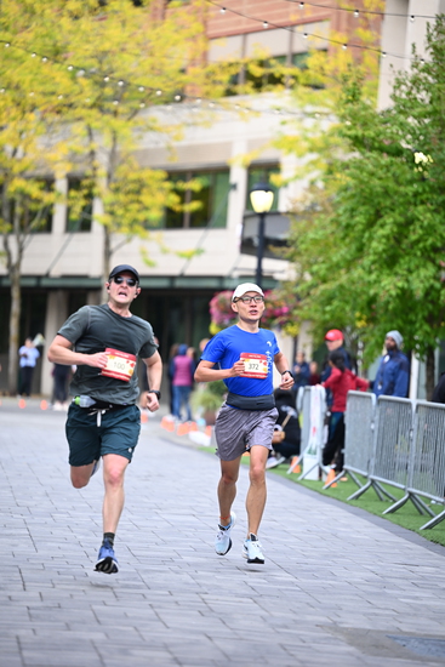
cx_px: 222
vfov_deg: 12.8
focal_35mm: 160
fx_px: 2965
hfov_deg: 8.6
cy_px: 334
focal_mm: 160
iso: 1000
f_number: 2.8
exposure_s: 1/1600
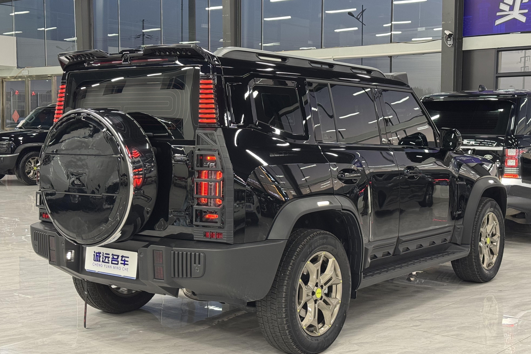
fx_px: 752
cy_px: 167
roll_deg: -0.7
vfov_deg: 26.5
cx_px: 268
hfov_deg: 38.9
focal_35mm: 51
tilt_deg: -3.3
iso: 200
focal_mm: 6.76
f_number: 1.78
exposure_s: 1/60
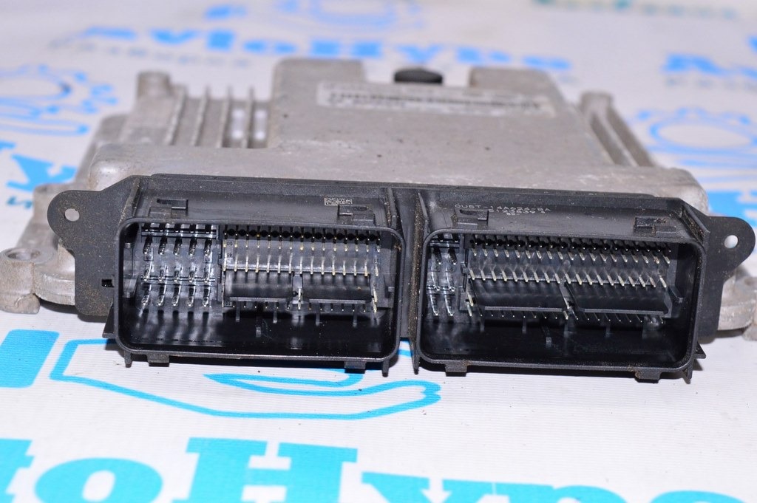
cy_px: 252
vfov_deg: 16.5
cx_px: 378
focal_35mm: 82
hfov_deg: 24.6
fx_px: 1733
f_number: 8
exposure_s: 1/200
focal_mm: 55
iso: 1600
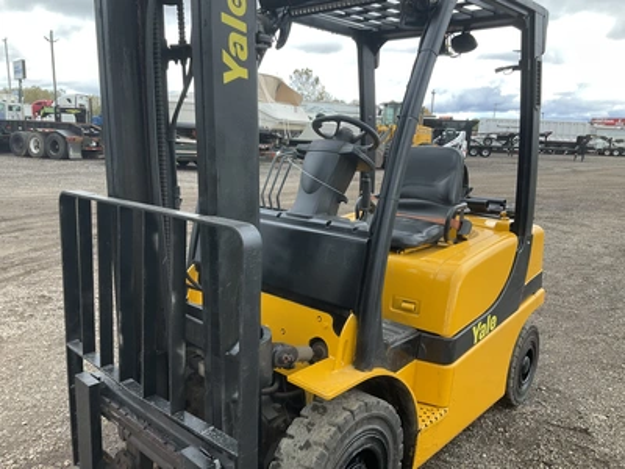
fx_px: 524
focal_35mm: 29
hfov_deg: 61.7
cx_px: 312
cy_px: 234
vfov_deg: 48.2
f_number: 1.8
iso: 20
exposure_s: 1/122
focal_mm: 3
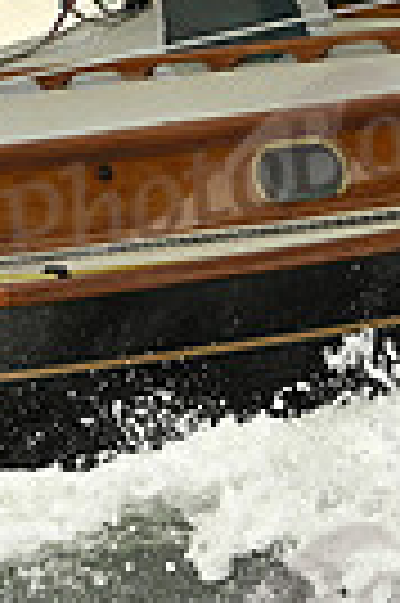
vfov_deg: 6.1
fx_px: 5648
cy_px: -11
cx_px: -229
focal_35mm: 338
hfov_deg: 4.0
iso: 250
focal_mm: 78
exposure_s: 1/1250
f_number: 10
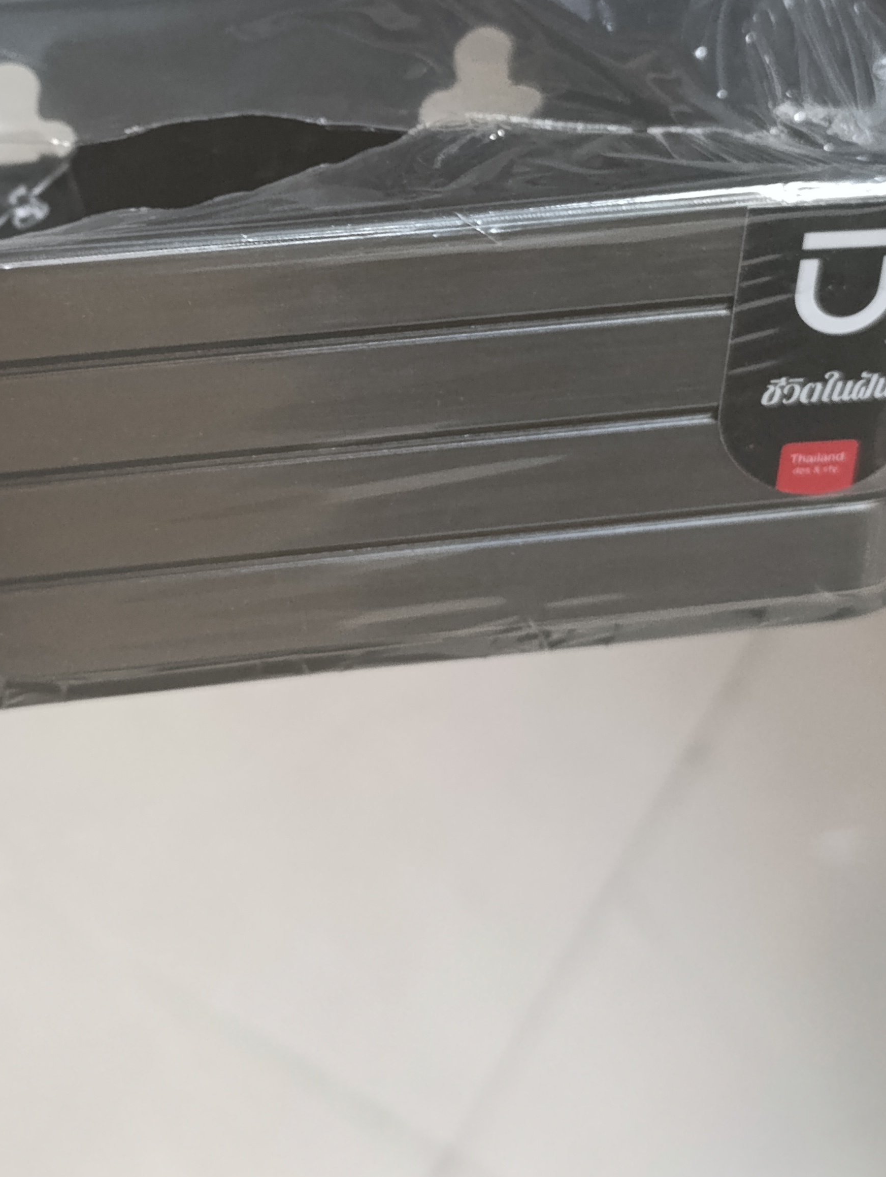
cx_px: 265
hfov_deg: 18.2
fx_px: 2757
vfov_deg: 23.8
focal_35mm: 81
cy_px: 278
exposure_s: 1/50
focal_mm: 6.14
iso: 1000
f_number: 1.6
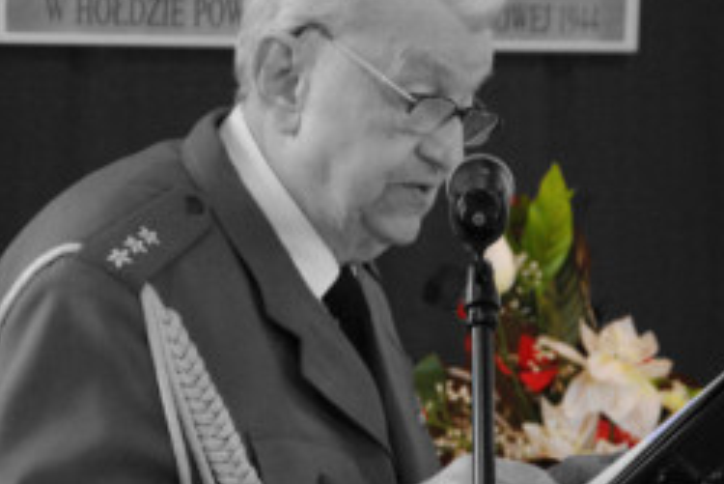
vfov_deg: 4.6
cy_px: 229
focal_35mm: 297
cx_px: 385
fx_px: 5976
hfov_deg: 6.9
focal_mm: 110
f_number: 5.3
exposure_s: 1/30
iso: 800
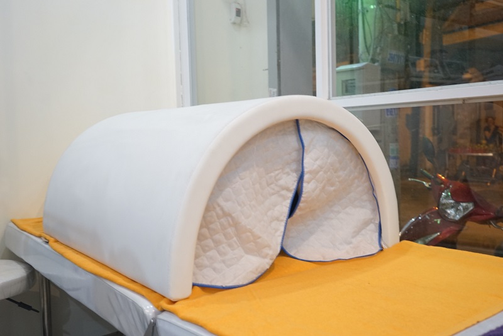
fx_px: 461
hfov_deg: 57.2
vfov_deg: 40.0
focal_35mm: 33
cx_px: 252
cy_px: 168
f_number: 5
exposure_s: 1/30
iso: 2000
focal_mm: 33
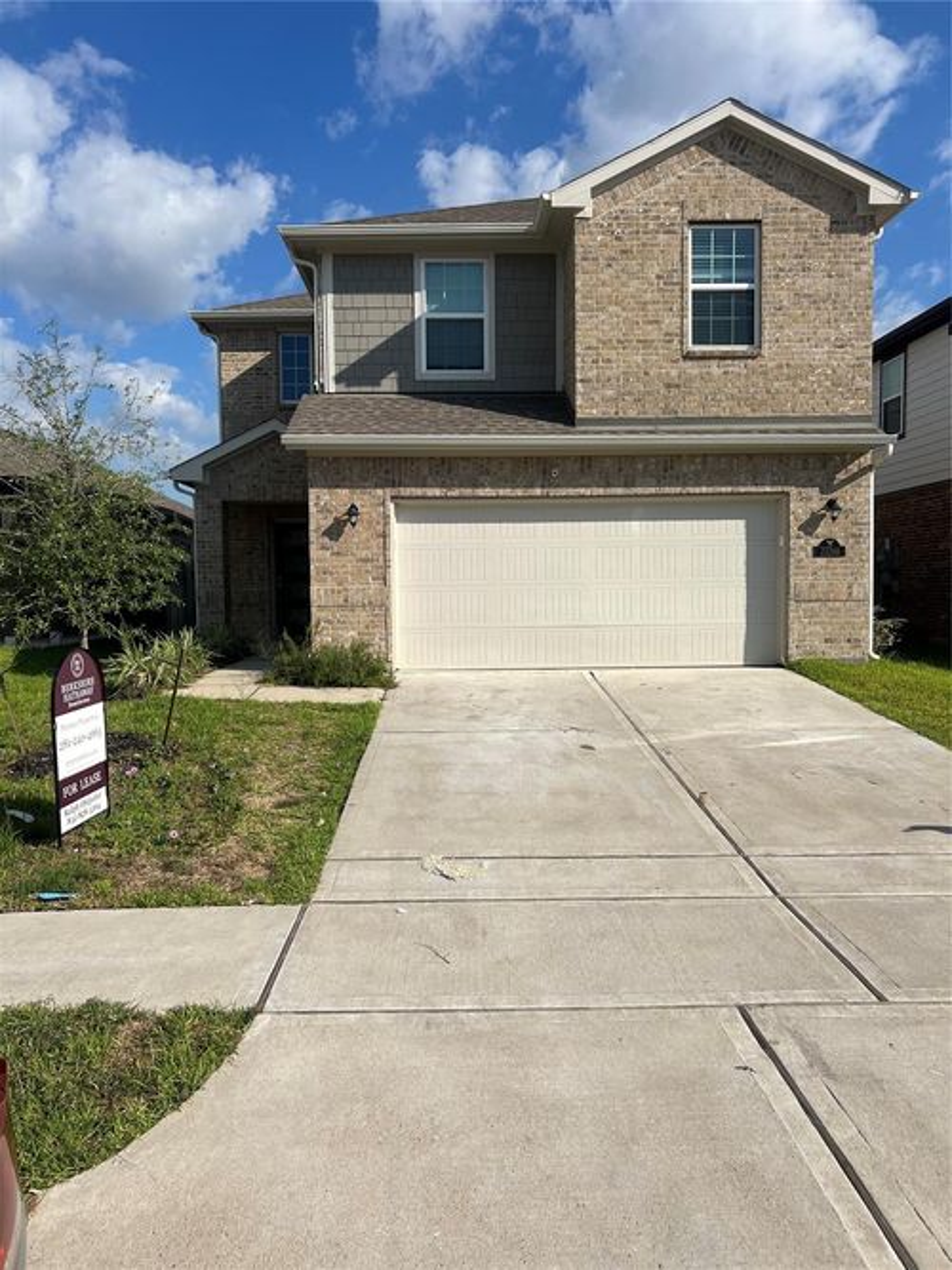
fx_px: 954
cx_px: 476
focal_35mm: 26
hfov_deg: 53.0
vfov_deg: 67.3
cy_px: 635
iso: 50
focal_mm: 5.7
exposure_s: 1/8000
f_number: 1.5
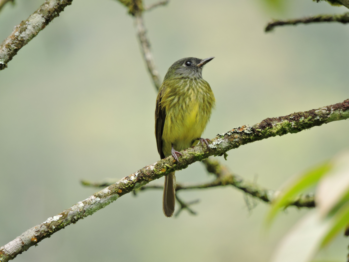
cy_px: 131
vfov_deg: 1.2
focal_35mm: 1200
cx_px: 174
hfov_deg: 1.7
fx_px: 12098
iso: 400
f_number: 6
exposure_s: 1/160
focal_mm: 215
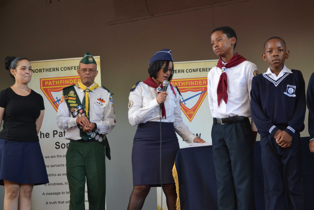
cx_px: 157
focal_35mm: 66
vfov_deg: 20.6
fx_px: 576
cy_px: 105
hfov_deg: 30.5
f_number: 5.3
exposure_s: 1/60
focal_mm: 44
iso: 1000
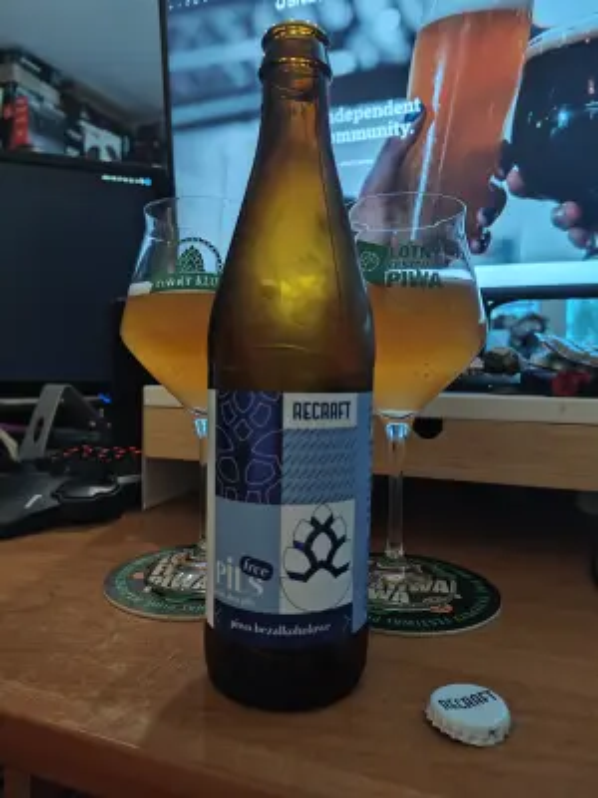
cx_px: 299
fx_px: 530
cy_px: 399
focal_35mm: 23
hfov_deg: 58.9
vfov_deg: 73.9
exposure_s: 1/12
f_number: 1.88
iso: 331
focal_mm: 5.56
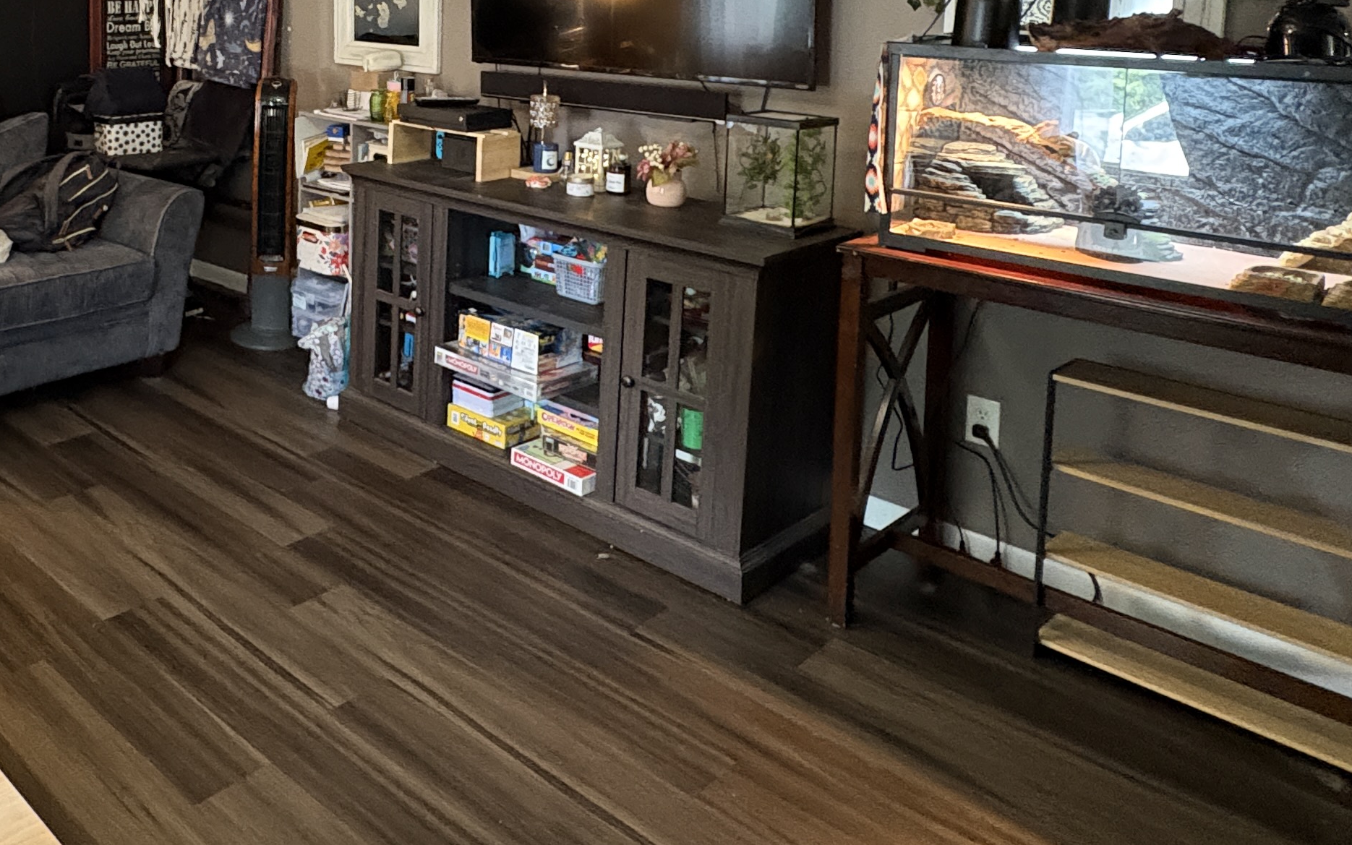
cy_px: 72
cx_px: 322
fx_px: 1179
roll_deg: +0.3
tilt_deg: -6.1
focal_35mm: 32
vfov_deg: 36.7
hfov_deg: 56.4
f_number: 2.2
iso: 800
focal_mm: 2.22
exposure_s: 1/30
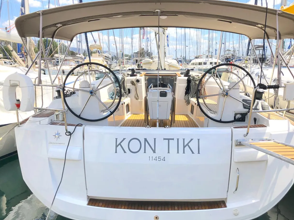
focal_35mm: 32
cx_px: 158
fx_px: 272
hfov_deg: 56.8
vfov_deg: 44.1
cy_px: 119
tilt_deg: -11.4
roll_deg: +1.2
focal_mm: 4
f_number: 1.8
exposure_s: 1/2288
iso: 20
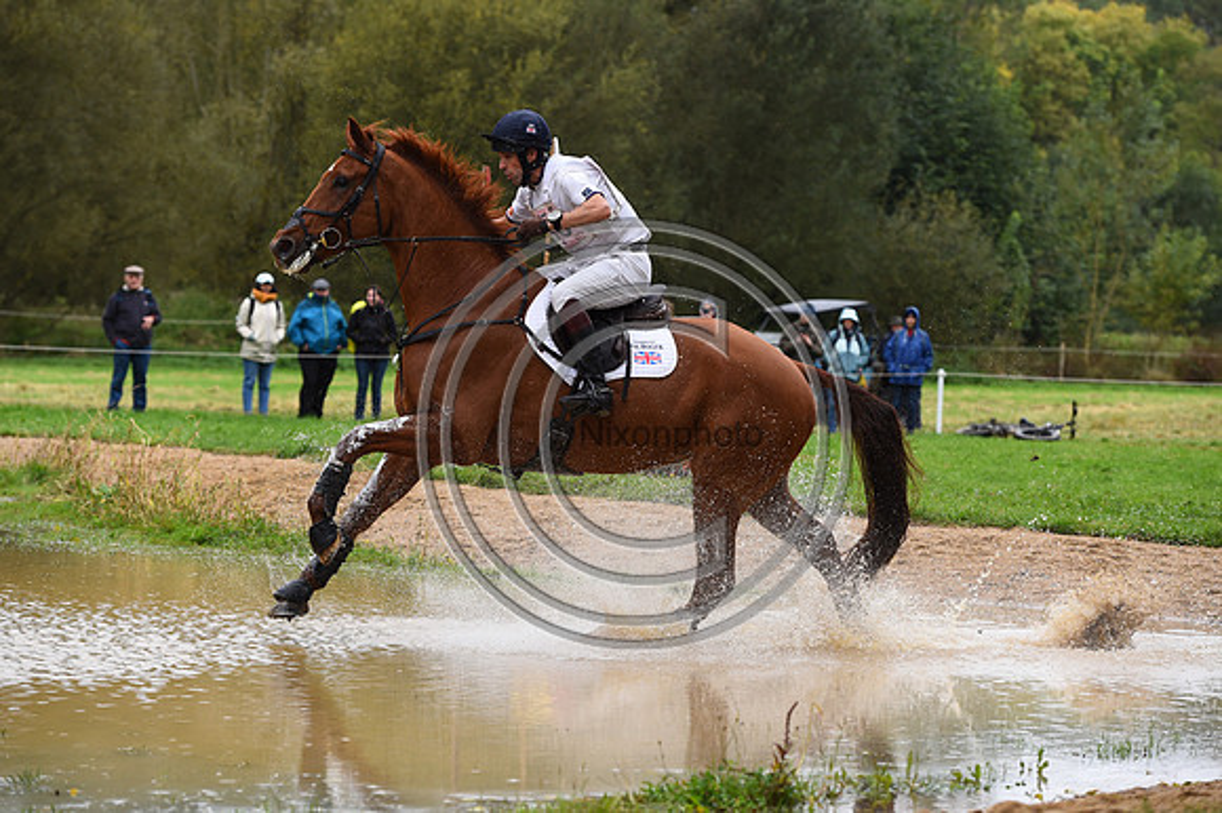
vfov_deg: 11.4
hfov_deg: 17.1
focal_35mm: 120
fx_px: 4071
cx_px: 611
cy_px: 406
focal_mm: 120
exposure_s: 1/1250
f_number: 4.5
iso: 900
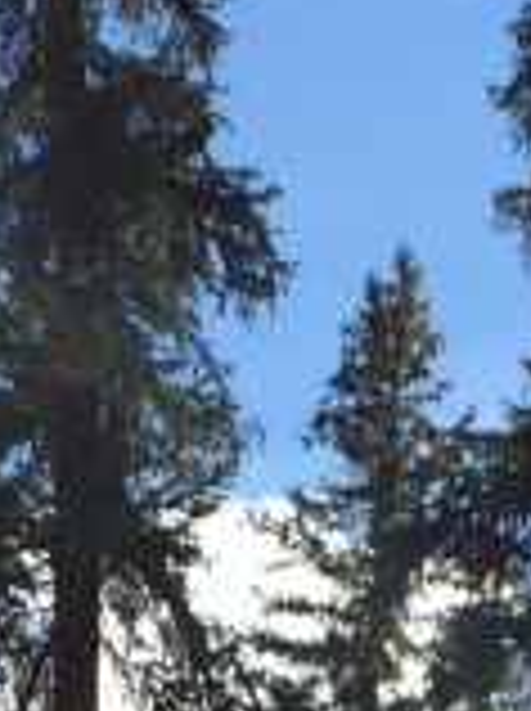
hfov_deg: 7.5
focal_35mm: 196
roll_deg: -0.4
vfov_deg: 9.9
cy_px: 1004
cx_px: 554
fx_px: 4020
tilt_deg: +15.7
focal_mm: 4.15
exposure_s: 1/2053
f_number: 2.2
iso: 32
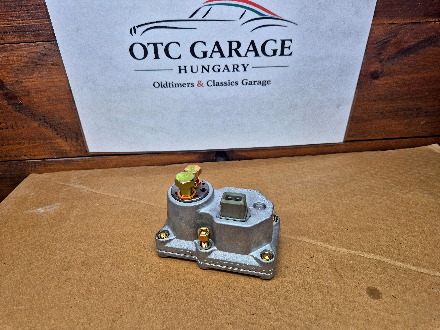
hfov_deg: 73.9
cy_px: 165
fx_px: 292
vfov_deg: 58.9
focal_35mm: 23
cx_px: 220
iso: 64
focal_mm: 5.4
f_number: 1.8
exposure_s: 1/180
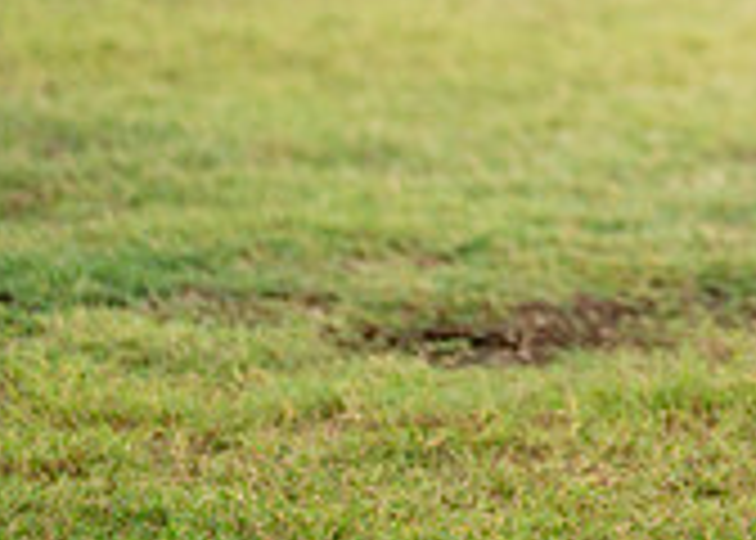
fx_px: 4230
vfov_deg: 7.2
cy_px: -218
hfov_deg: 10.0
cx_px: 1031
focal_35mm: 197
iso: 320
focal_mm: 50
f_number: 1.2
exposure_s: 1/1000
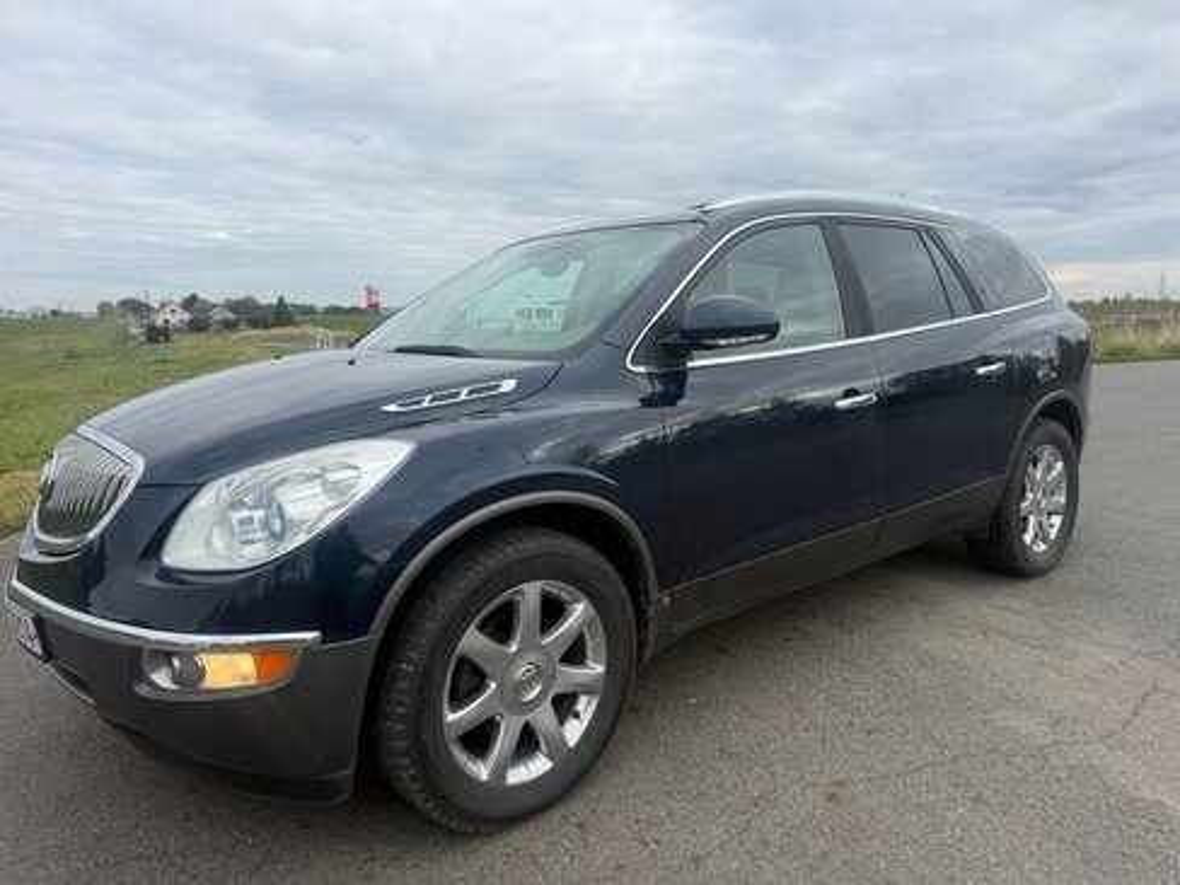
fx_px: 818
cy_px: 442
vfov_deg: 56.8
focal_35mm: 24
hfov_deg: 71.6
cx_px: 590
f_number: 1.78
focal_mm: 6.76
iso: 80
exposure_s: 1/2110
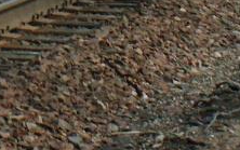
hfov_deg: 6.6
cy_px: -263
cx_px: -79
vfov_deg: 4.1
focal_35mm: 313
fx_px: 2048
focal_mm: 10.61
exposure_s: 1/200
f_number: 5
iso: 64
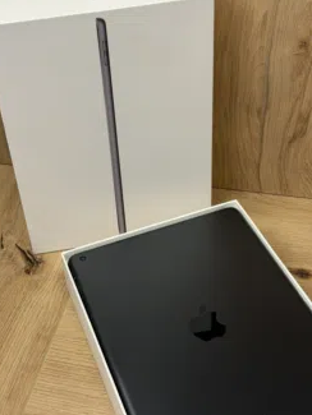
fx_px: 709
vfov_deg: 32.6
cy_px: 179
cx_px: 137
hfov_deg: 24.8
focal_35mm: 59
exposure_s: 1/50
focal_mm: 6.76
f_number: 1.78
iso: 80
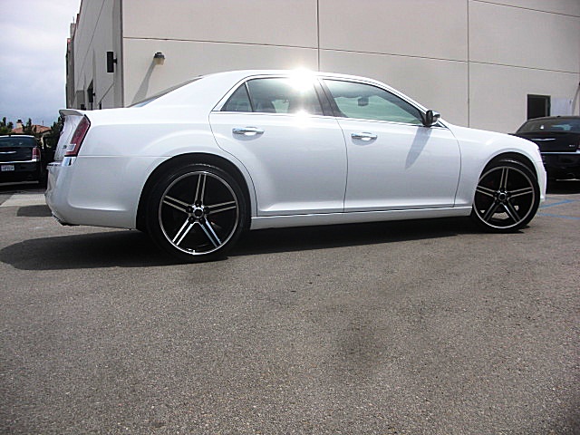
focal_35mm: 36
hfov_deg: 51.4
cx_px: 290
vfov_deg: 39.7
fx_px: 603
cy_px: 218
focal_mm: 6.3
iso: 50
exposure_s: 1/160
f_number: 7.9
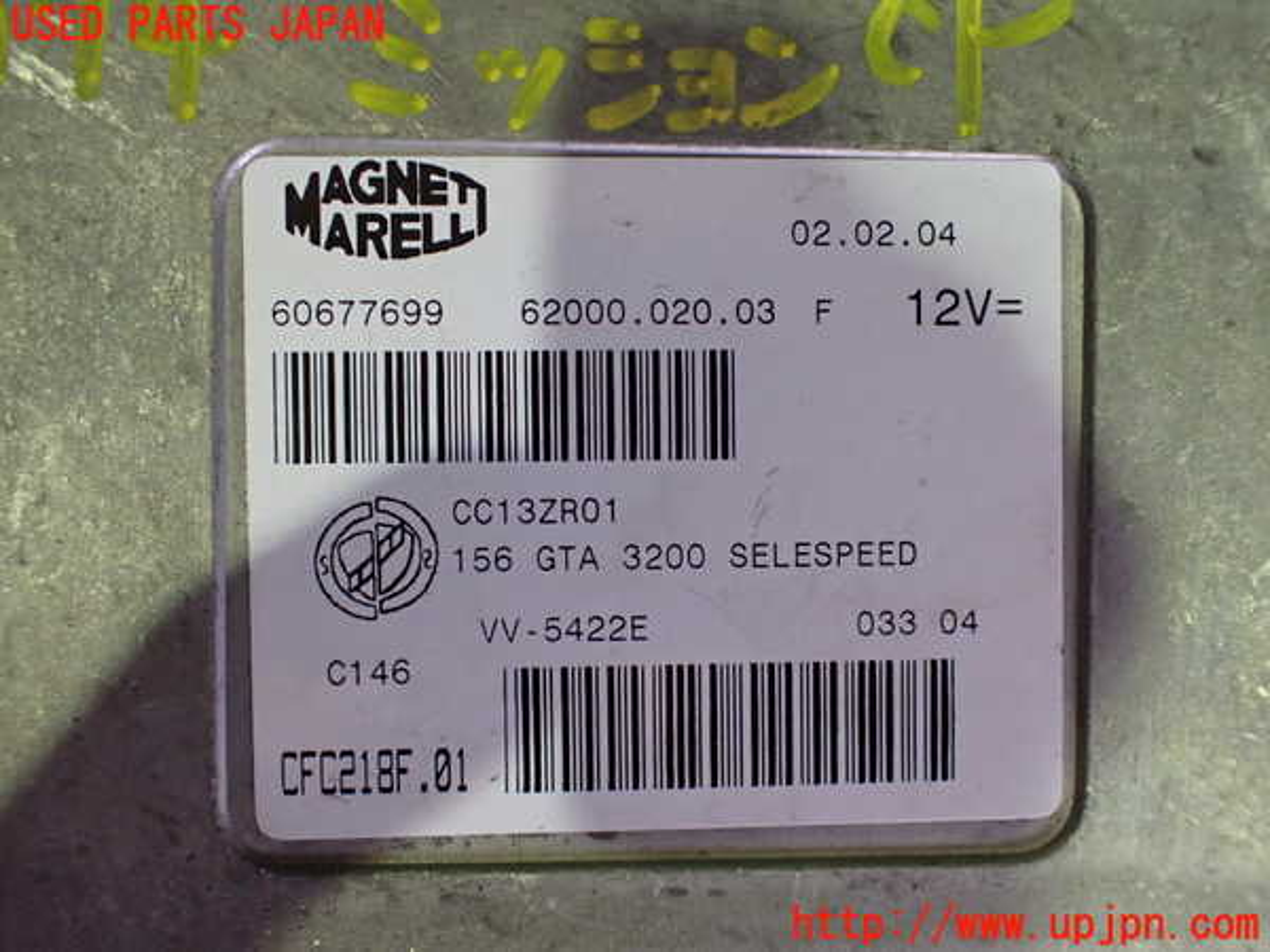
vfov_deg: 46.8
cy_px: 476
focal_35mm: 30
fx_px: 1101
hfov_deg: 60.0
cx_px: 635
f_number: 2.3
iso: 800
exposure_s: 1/80
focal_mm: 5.4
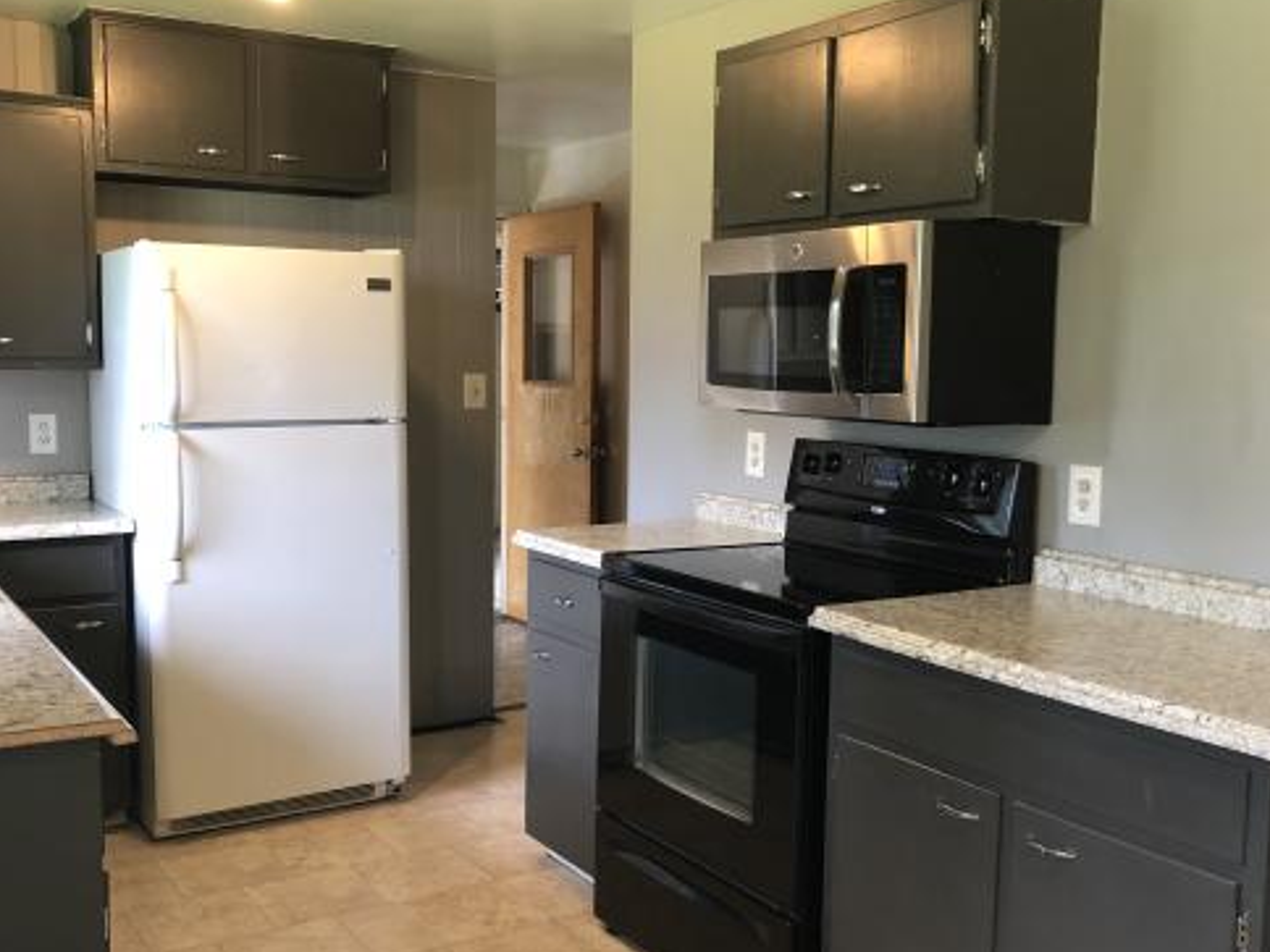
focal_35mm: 37
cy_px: 506
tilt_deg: -5.3
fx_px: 1357
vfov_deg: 38.6
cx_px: 622
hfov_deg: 50.1
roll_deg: -1.2
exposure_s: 1/24
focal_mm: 4
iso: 40
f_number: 1.8
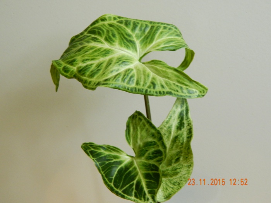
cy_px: 102
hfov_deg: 31.7
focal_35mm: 61
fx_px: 478
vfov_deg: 24.0
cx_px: 136
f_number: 4
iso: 450
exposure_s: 1/8
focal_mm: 10.9
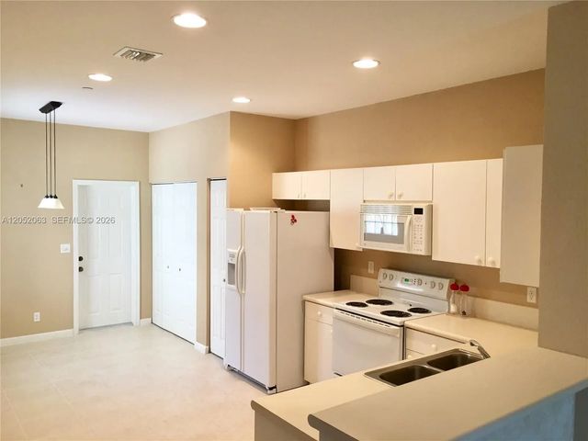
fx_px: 493
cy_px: 220
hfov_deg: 61.7
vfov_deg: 48.2
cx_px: 294
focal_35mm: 29
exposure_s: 1/17
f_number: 2.2
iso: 40
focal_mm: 4.15
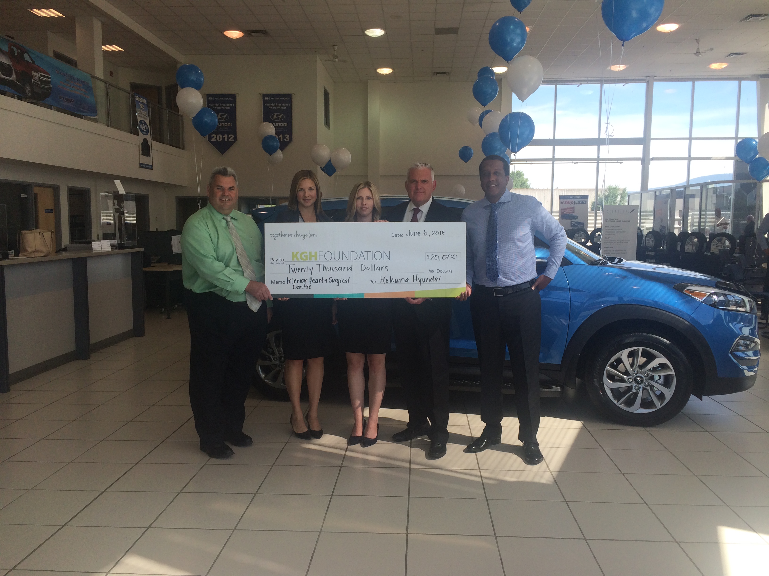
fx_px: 644
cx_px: 384
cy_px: 288
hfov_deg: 61.7
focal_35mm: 29
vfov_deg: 48.2
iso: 32
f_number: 2.2
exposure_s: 1/488
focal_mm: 4.15
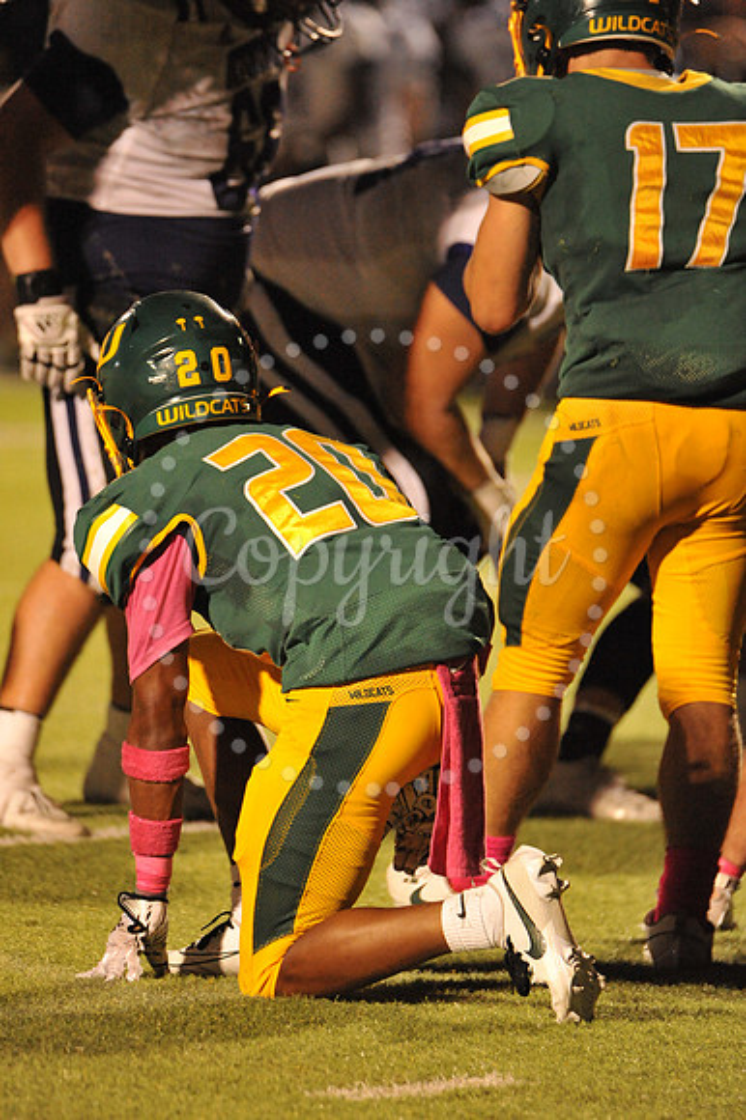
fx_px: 15559
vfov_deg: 4.1
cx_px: 373
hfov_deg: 2.7
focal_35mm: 500
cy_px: 560
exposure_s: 1/200
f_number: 6.3
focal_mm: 500
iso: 6400
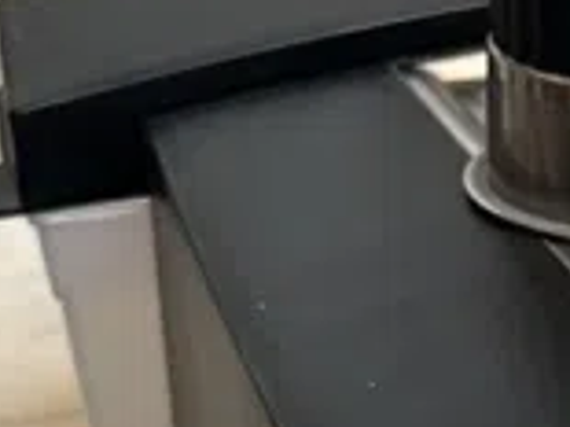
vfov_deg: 14.3
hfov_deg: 16.8
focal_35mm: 99
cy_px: 571
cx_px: 1000
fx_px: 1629
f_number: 1.78
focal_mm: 6.86
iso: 500
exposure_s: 1/60
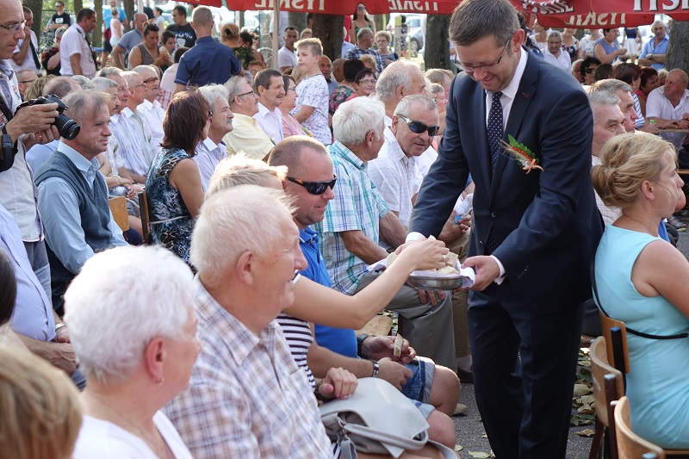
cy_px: 230
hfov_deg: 25.7
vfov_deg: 17.3
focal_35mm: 79
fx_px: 1512
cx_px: 344
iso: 125
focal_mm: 28.93
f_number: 2.8
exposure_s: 1/200
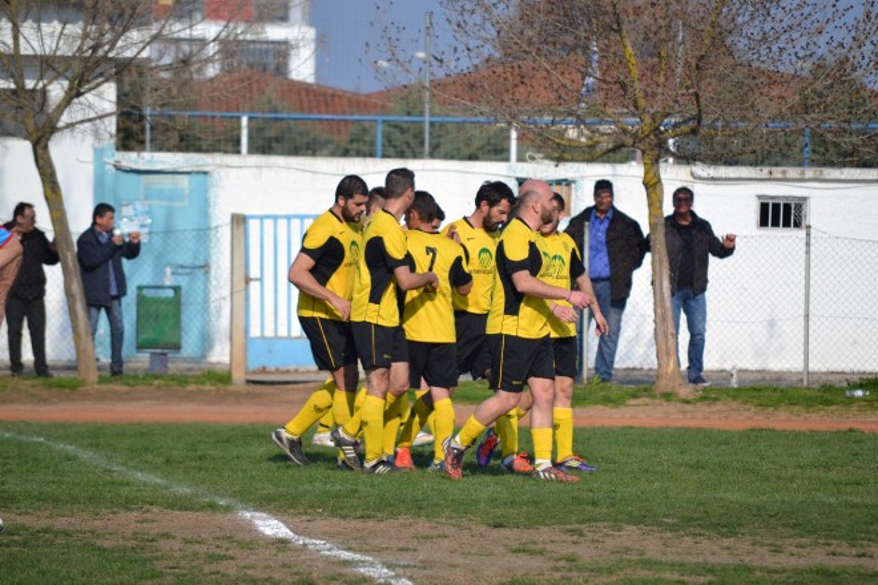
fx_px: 7316
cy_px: 292
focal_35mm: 300
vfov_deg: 4.6
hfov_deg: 6.9
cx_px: 439
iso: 400
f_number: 6.3
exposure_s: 1/2000
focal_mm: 200
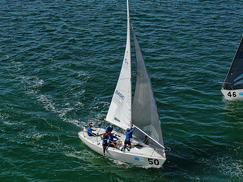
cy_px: 81
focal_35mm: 74
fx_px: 519
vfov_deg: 19.9
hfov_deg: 26.3
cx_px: 149
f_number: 3.8
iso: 100
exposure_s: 1/1250
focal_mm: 8.42
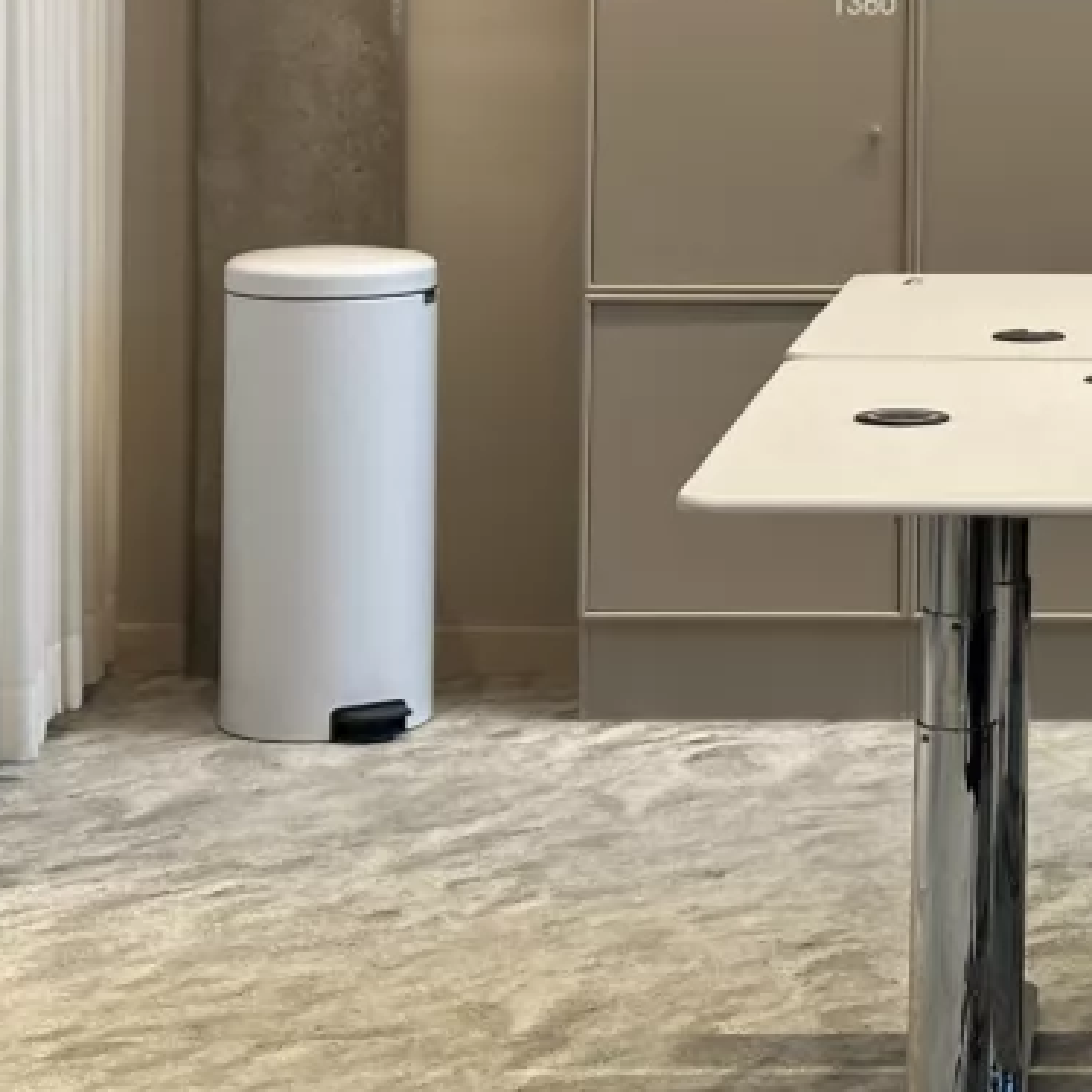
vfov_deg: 14.8
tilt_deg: -1.5
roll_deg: -1.2
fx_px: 4140
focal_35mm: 116
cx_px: 1284
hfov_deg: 14.6
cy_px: 0
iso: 80
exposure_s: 1/50
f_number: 1.78
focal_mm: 6.86
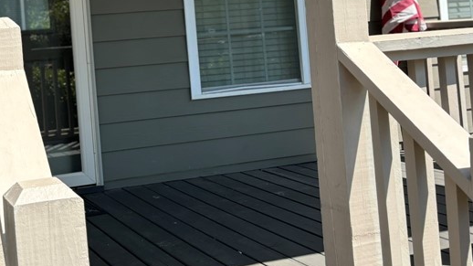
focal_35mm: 56
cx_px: 72
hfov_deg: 35.6
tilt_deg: +1.8
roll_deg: +3.7
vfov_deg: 20.9
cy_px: 23
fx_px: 702
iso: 50
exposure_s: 1/1311
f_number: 1.6
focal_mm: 5.96
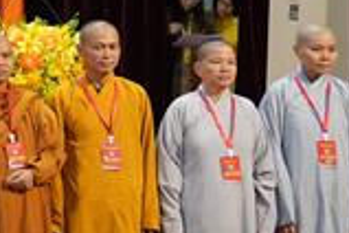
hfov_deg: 7.2
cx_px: -764
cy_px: 42
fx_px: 2414
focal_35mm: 249
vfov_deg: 5.5
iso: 400
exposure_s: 1/100
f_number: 2.8
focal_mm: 33
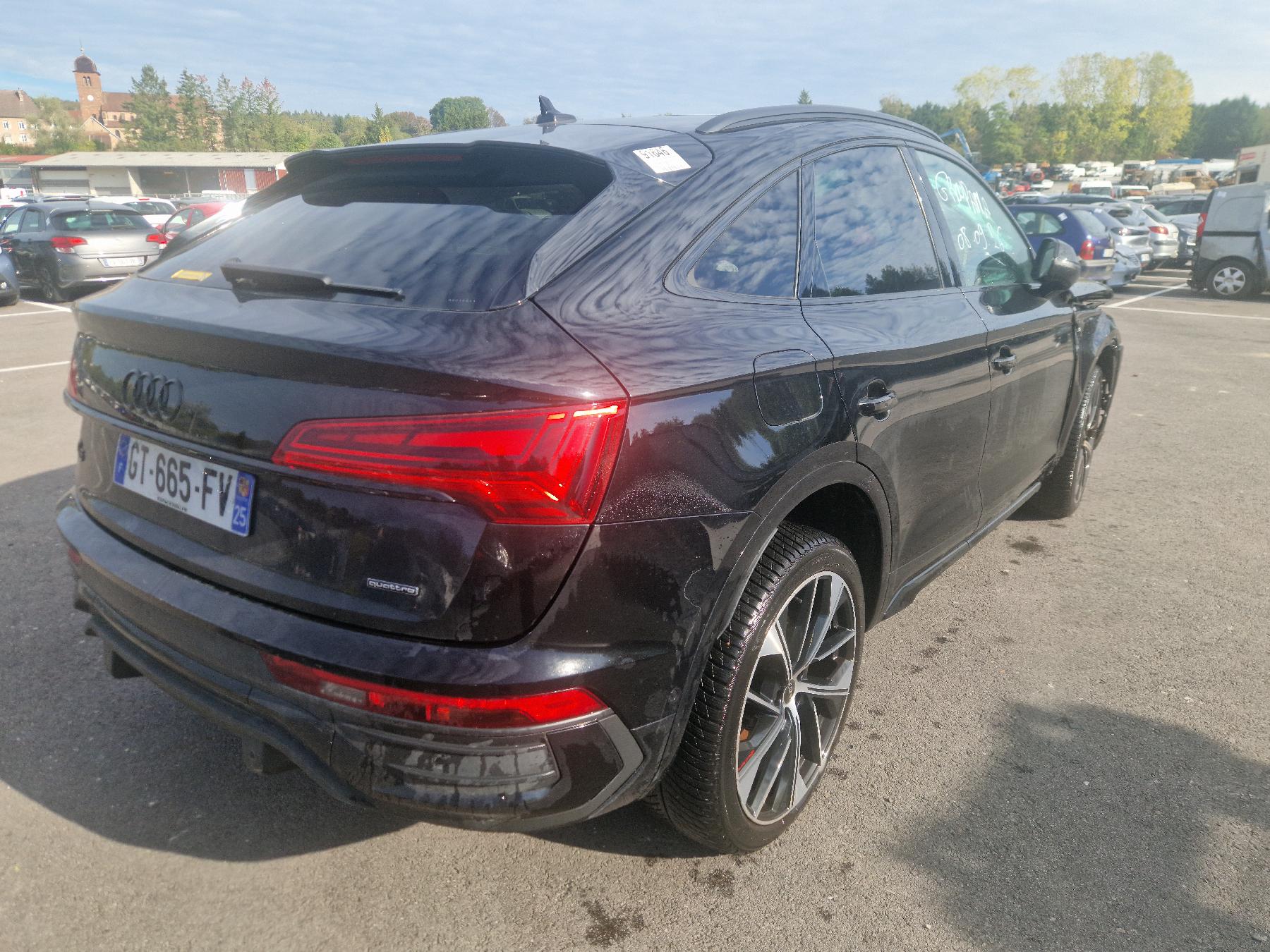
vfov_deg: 58.9
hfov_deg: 73.9
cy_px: 476
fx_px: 844
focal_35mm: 23
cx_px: 635
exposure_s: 1/769
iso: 50
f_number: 1.8
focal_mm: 5.4
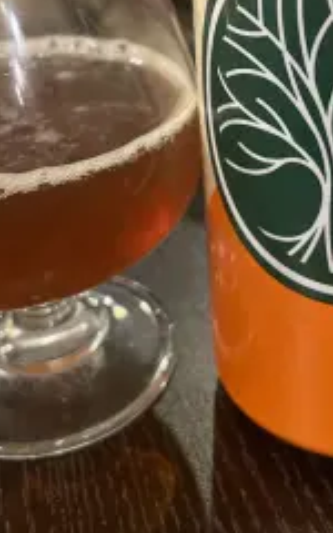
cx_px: 200
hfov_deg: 27.9
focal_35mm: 46
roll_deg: +3.4
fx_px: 668
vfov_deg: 42.0
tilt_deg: -23.9
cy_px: 124
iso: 640
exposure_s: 1/30
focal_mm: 4.2
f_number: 1.6
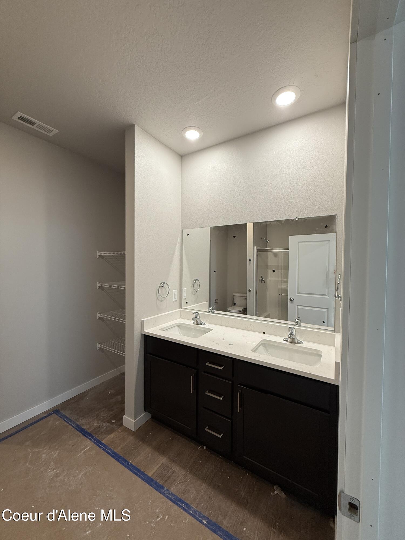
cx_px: 202
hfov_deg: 85.7
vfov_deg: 102.1
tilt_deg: -0.9
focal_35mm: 14
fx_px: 218
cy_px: 270
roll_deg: -0.8
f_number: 2.2
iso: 125
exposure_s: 1/120
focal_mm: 2.22
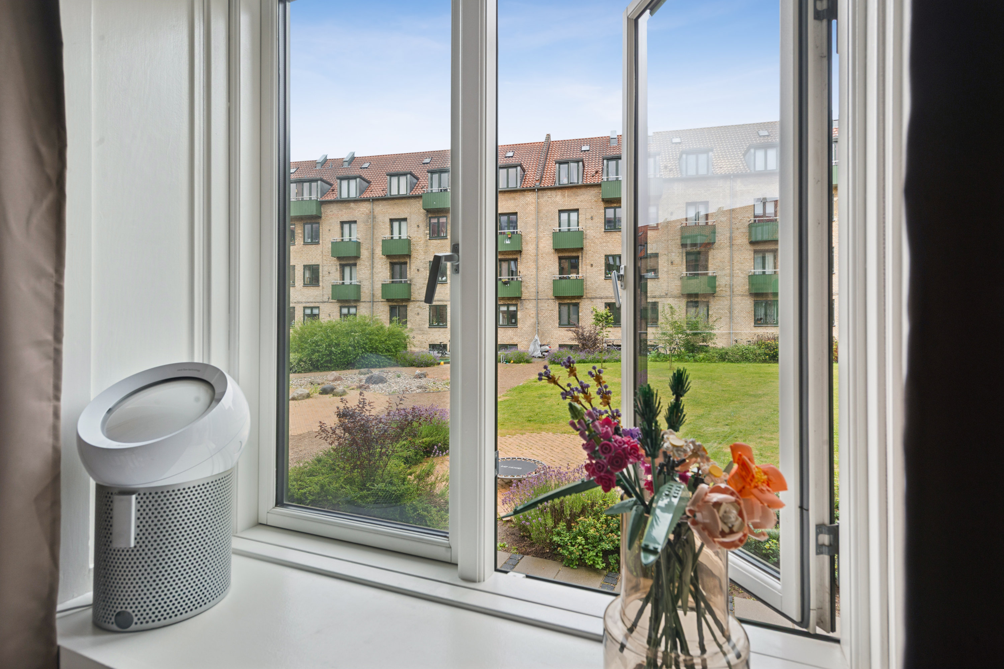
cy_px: 334
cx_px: 502
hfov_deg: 90.0
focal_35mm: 18
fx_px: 502
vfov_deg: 67.4
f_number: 10
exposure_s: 1/20
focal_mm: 18
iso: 200
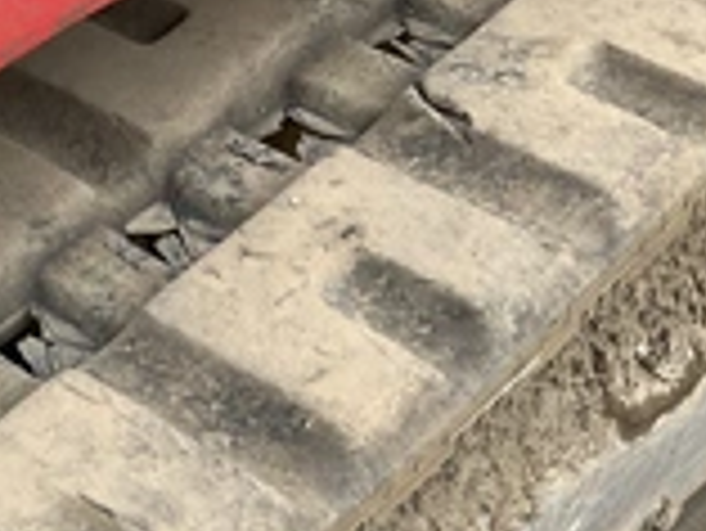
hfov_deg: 25.0
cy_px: 634
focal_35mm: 74
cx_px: -13
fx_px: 1510
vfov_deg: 18.9
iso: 25
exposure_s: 1/593
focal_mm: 3
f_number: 1.8
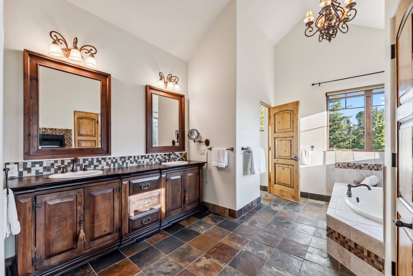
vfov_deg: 81.3
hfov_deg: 104.2
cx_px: 206
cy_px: 138
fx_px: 161
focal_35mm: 14
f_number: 8
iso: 800
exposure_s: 1/60
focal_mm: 14
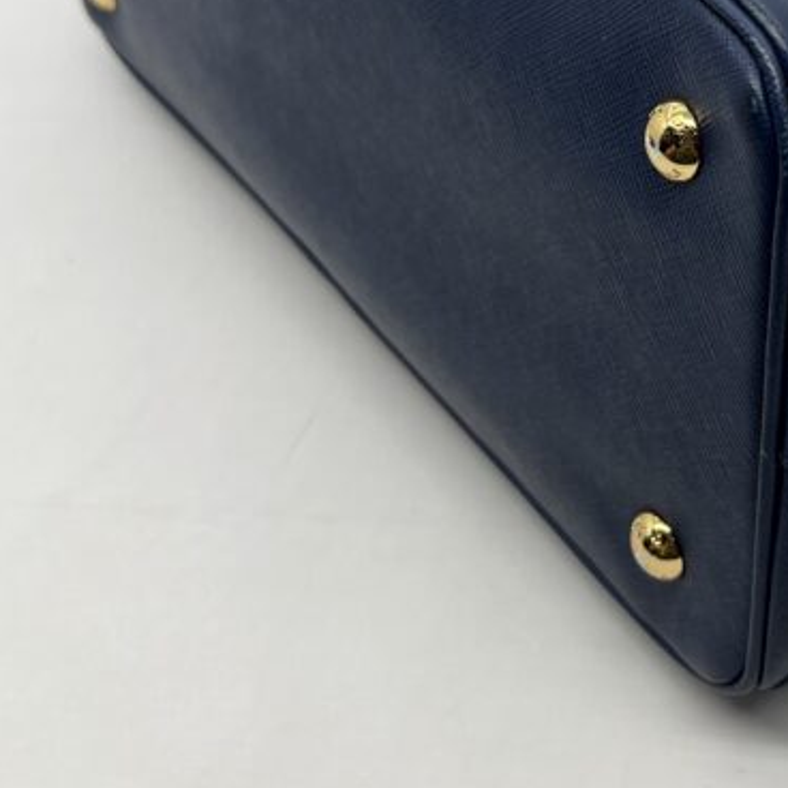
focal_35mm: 64
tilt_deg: -32.4
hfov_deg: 25.8
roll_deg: +8.4
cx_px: 749
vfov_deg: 25.7
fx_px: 1648
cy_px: 19
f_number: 1.5
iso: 40
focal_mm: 5.7
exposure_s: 1/265
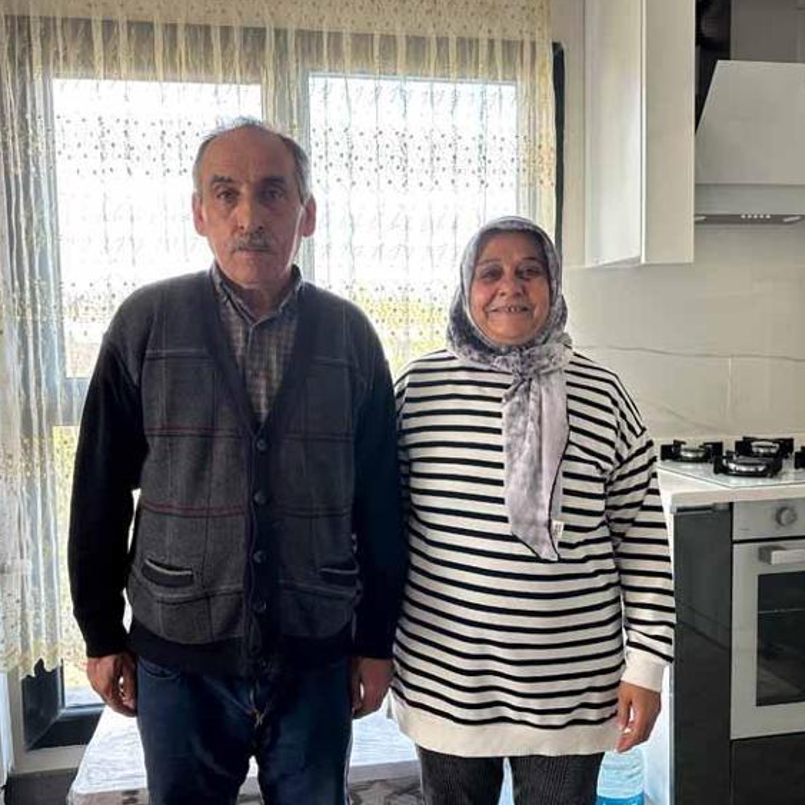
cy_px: 405
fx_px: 763
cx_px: 376
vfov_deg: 55.6
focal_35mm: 29
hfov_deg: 55.6
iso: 80
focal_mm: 6.86
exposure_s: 1/120
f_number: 1.8
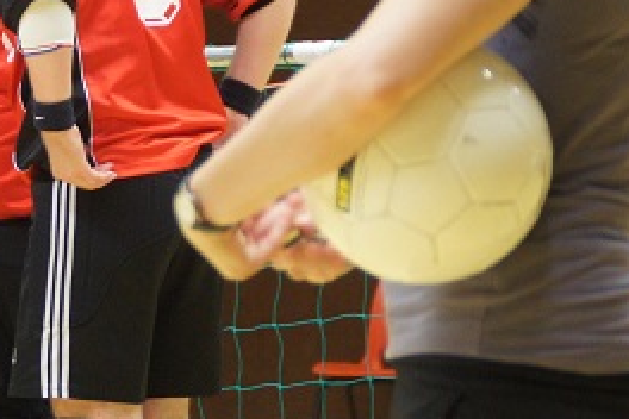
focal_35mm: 341
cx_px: 41
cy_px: -90
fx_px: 5949
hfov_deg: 6.0
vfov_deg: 4.0
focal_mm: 75
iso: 1600
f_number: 5.6
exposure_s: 1/25
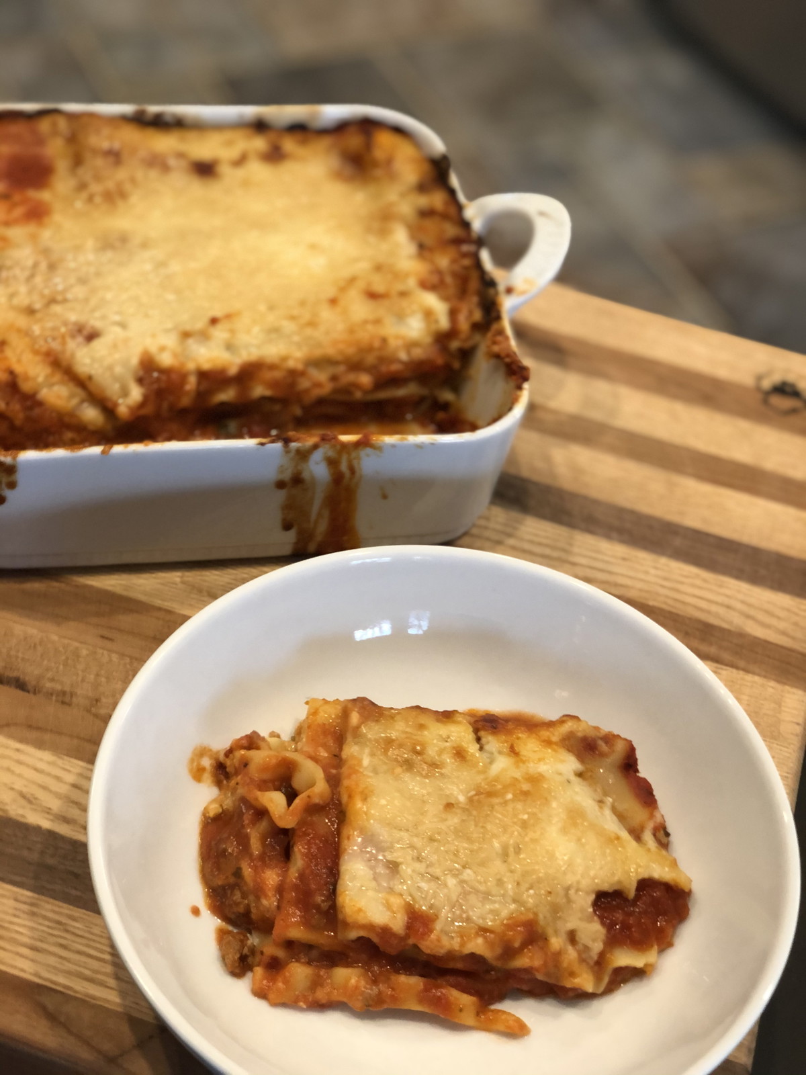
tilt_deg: -44.6
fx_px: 1614
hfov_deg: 28.0
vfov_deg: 36.8
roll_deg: -9.4
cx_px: 403
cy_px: 538
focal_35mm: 52
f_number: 2.4
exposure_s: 1/30
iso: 100
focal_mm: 6
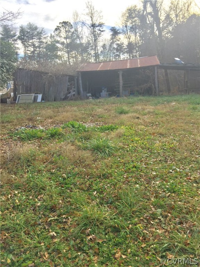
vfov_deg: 61.7
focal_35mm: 29
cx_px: 100
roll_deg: +4.7
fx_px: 223
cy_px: 134
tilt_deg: -9.5
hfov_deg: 48.2
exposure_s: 1/670
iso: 32
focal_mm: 4.15
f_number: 2.2
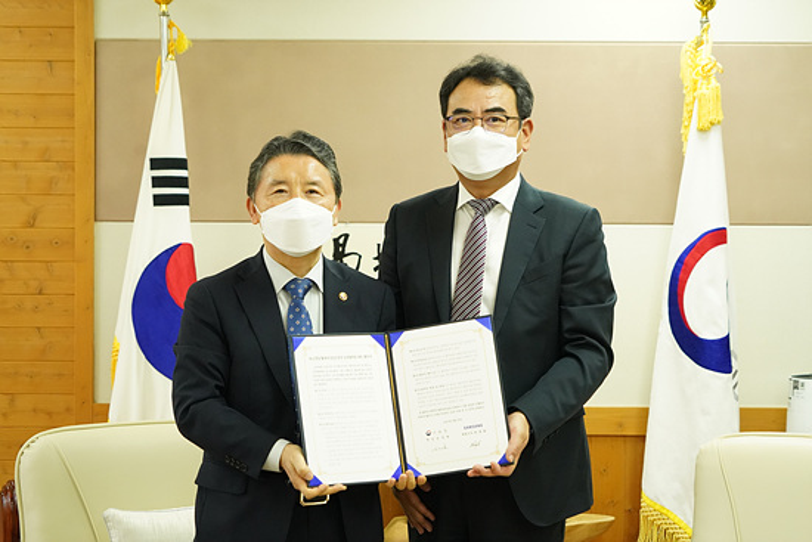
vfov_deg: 18.7
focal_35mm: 73
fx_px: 1647
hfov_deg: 27.7
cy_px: 271
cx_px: 406
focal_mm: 73
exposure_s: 1/320
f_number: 6.3
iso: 8000
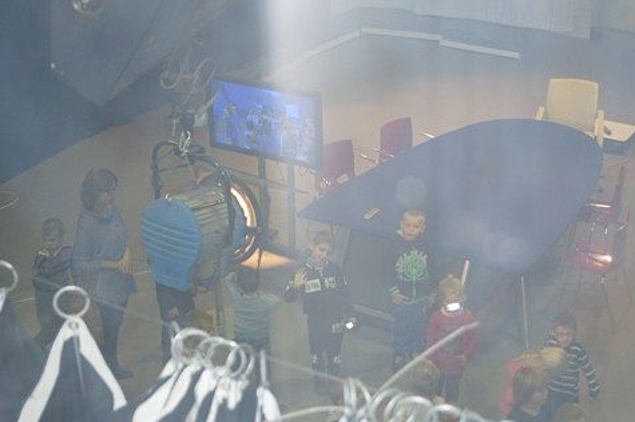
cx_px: 330
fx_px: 1246
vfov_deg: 19.2
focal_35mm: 71
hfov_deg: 28.6
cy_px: 238
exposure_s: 1/100
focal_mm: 35
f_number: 5
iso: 800
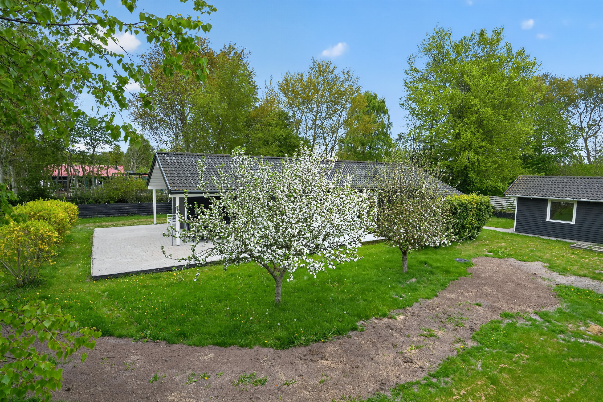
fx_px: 318
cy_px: 201
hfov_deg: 86.9
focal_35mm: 19
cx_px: 302
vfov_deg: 64.5
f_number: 8
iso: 400
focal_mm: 19
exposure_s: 1/125
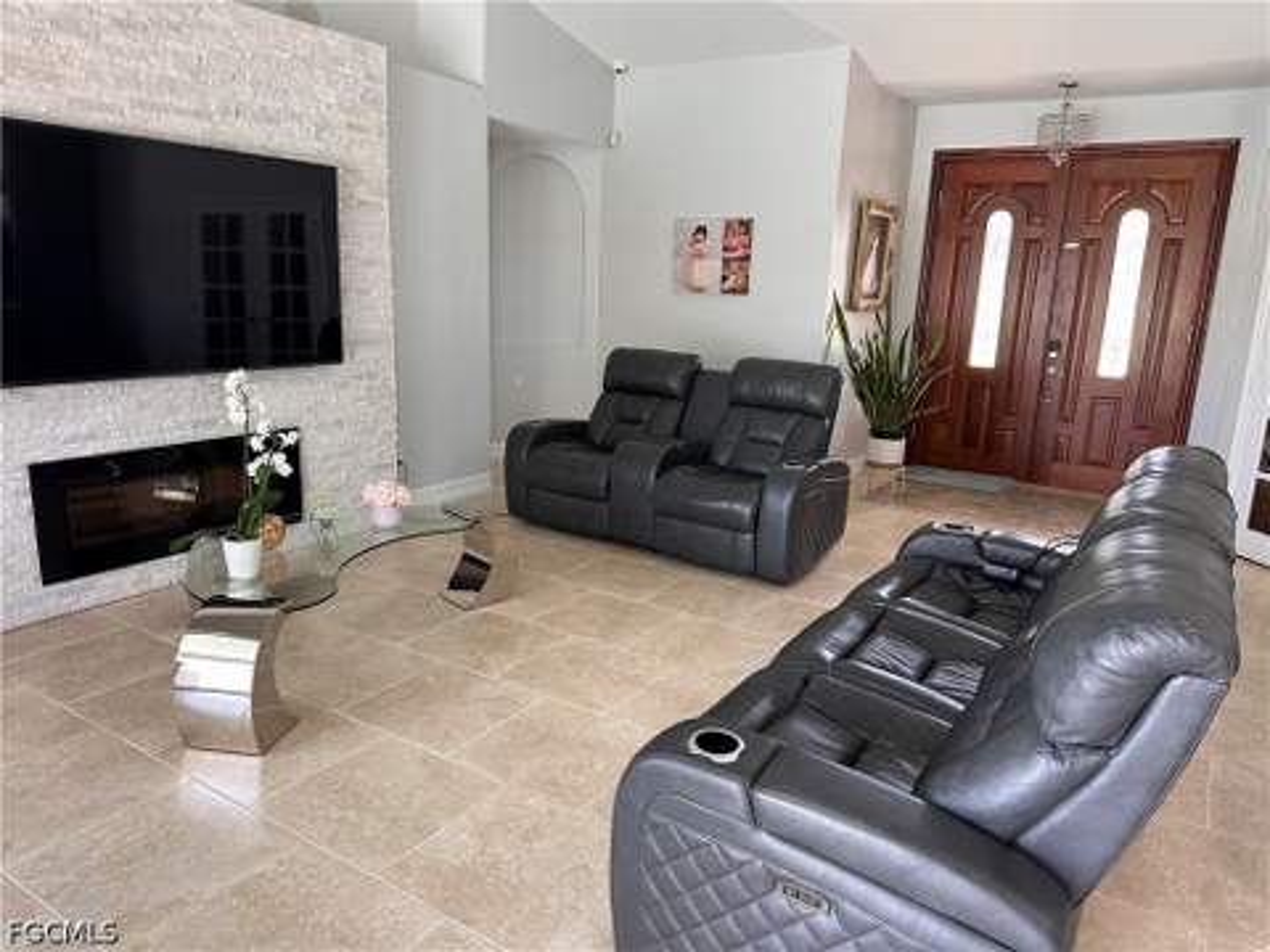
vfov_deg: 56.8
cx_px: 635
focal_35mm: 24
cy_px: 476
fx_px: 881
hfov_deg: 71.6
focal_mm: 6.86
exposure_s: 1/60
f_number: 1.78
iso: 200
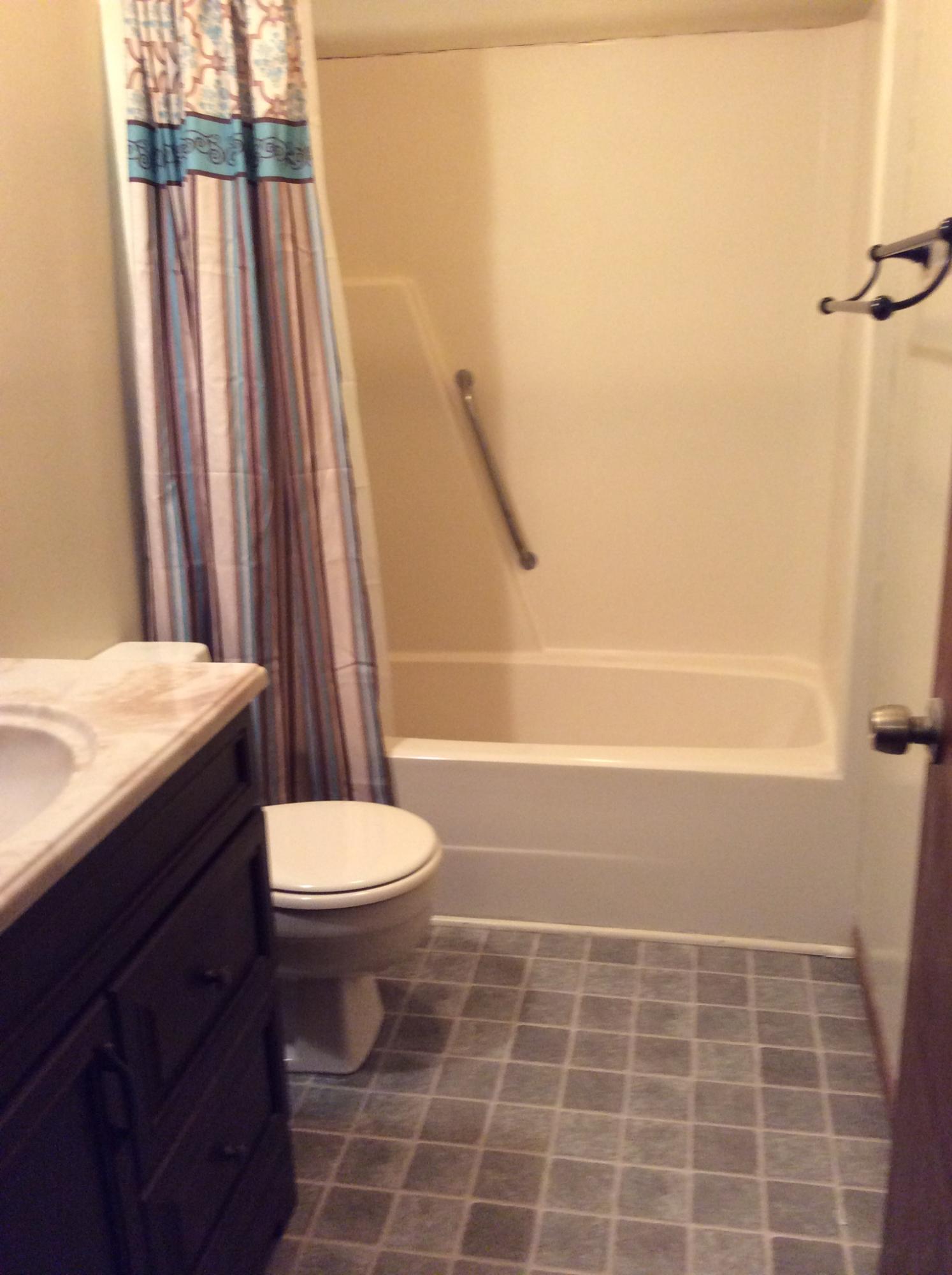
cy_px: 638
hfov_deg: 44.1
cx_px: 476
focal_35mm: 32
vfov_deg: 56.9
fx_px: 1176
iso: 160
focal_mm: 3.3
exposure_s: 1/24
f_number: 2.4
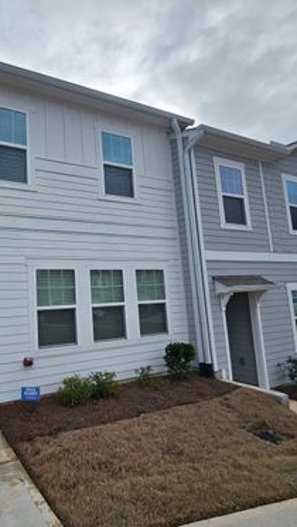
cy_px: 264
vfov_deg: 89.6
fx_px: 266
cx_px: 64
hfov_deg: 54.7
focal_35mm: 19
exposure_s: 1/1636
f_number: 2.2
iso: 50
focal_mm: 2.2
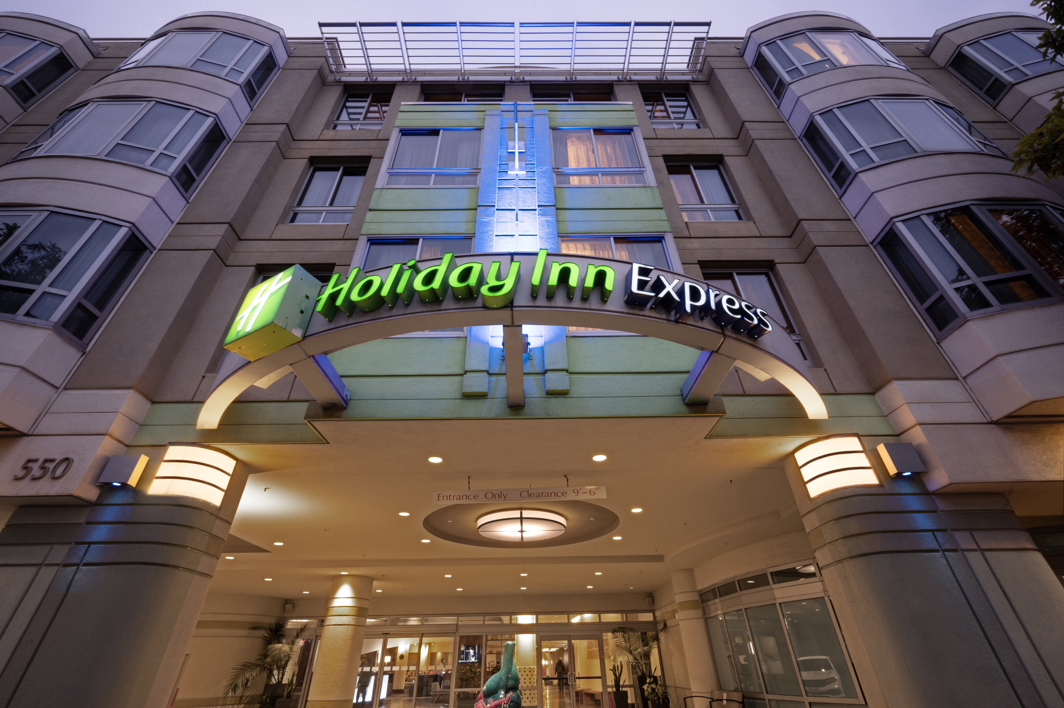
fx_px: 443
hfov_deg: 100.4
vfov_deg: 77.2
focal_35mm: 15
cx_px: 532
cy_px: 354
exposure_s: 1.6
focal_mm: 15
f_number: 16
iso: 400
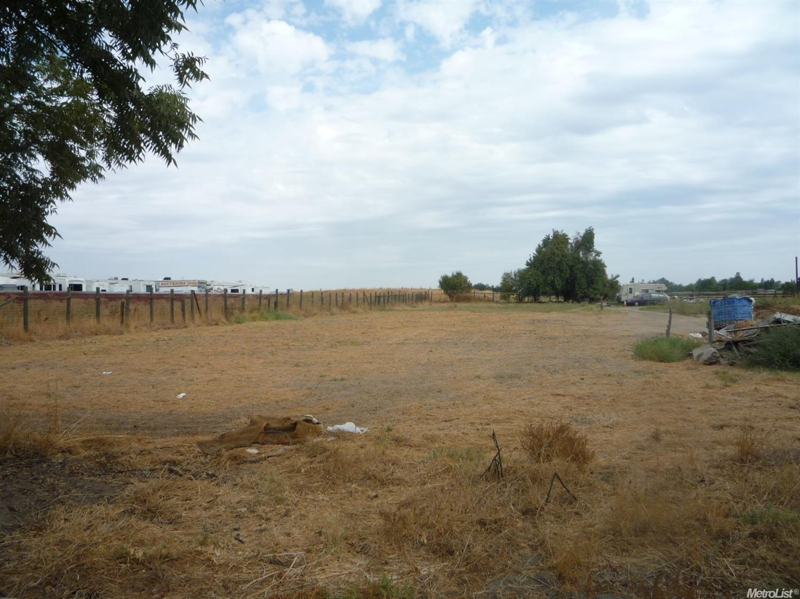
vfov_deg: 46.8
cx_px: 400
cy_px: 300
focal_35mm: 30
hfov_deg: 60.0
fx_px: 693
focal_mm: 5.2
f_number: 5
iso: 100
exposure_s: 1/400
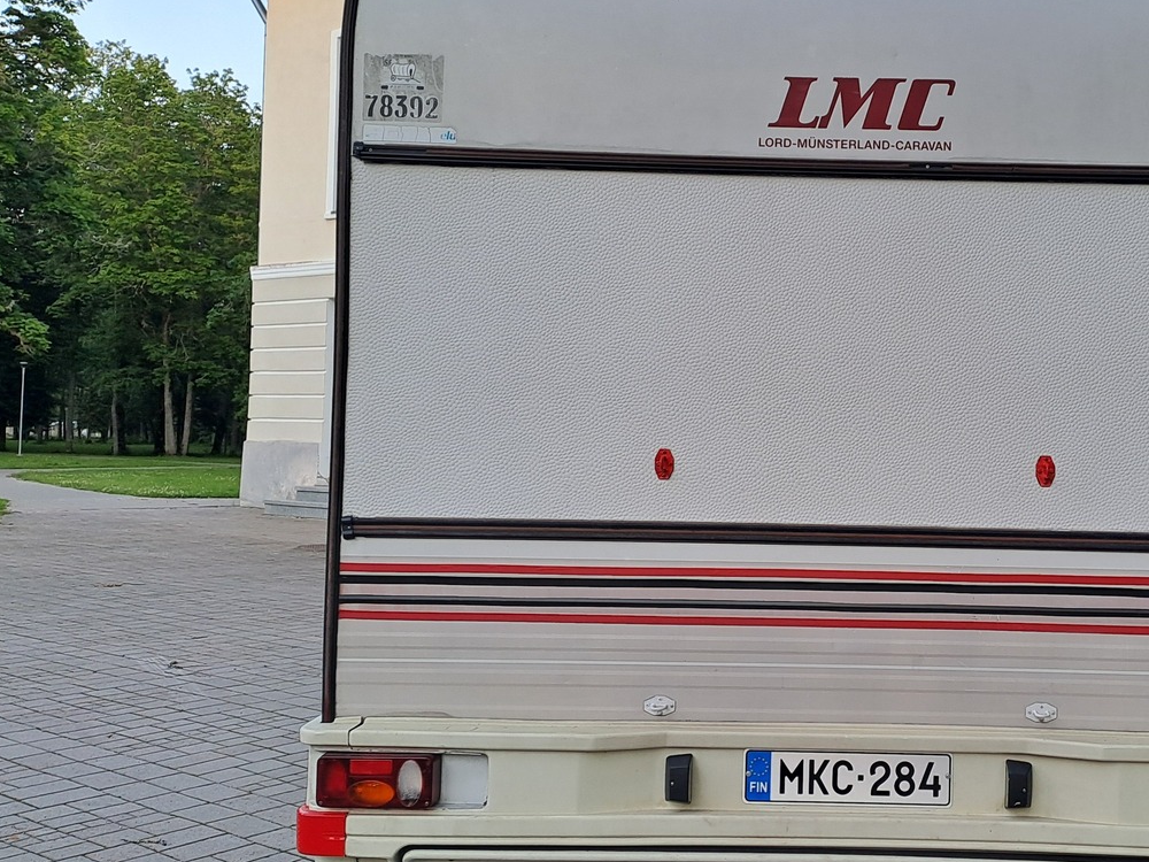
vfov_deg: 35.9
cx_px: 855
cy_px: 474
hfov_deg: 45.3
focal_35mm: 40
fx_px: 1328
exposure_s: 1/196
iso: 32
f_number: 1.8
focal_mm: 4.65
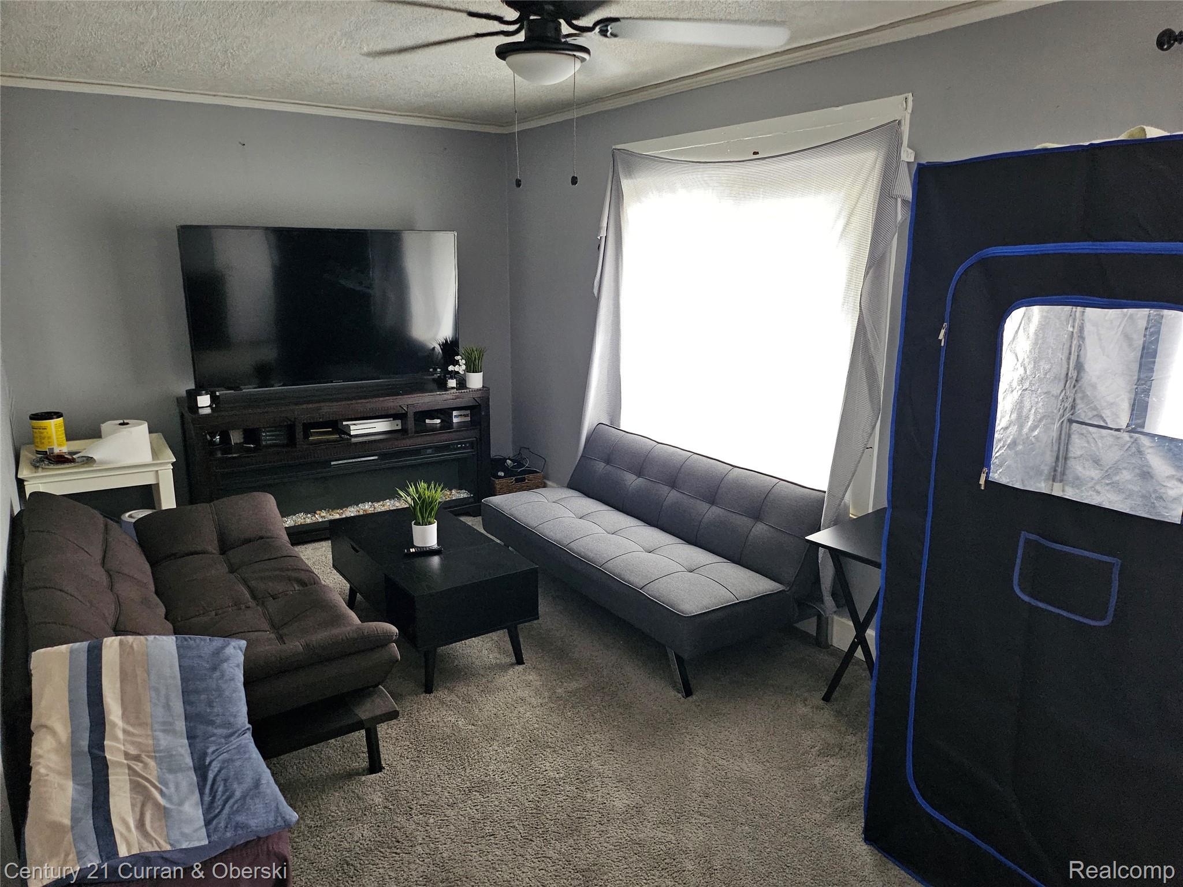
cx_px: 592
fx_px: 820
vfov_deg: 56.8
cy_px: 444
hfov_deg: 71.6
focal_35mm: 24
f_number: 1.8
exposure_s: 1/120
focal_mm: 5
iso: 1000
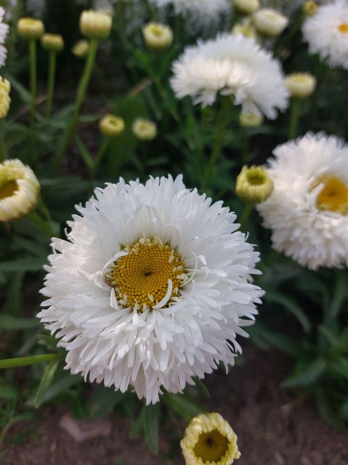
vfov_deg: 69.4
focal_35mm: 25
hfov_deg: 54.9
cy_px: 232
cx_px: 174
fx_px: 335
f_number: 1.8
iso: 25
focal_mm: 5.23
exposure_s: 1/977
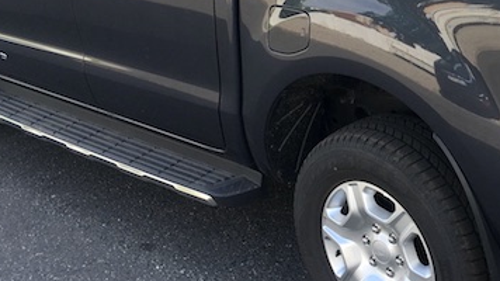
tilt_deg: -13.3
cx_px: 407
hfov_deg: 29.0
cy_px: -24
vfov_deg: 16.5
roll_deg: +0.1
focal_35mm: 71
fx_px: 941
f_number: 2.2
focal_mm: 4.15
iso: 25
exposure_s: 1/340
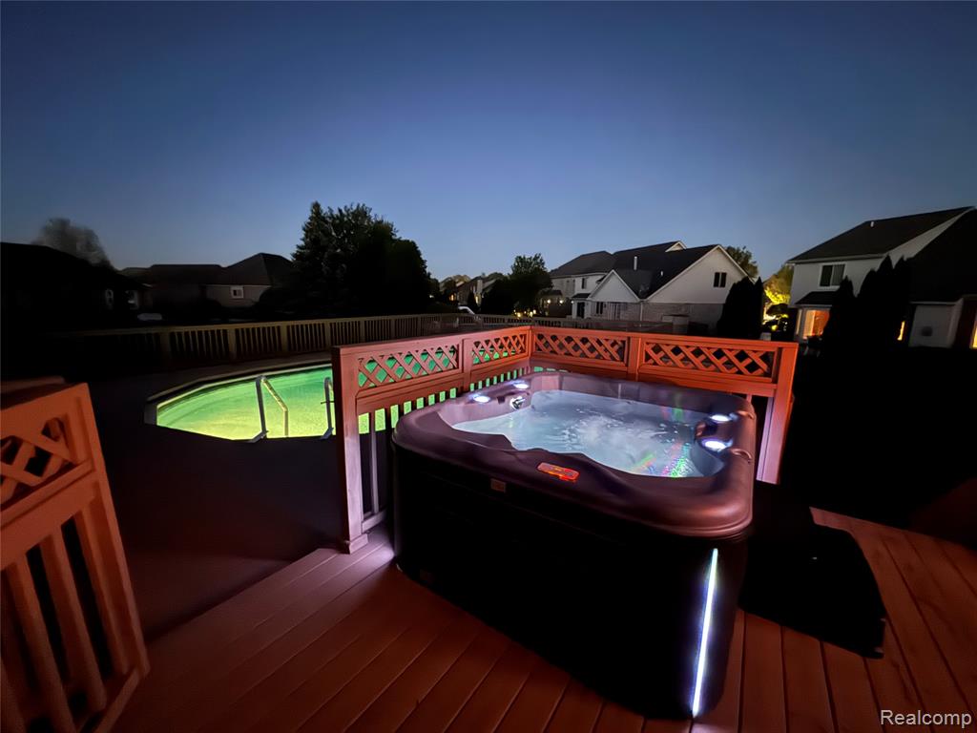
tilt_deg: -10.2
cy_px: 366
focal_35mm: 14
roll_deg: -2.7
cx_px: 488
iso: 3200
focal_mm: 2.22
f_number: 2.2
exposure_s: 1/4
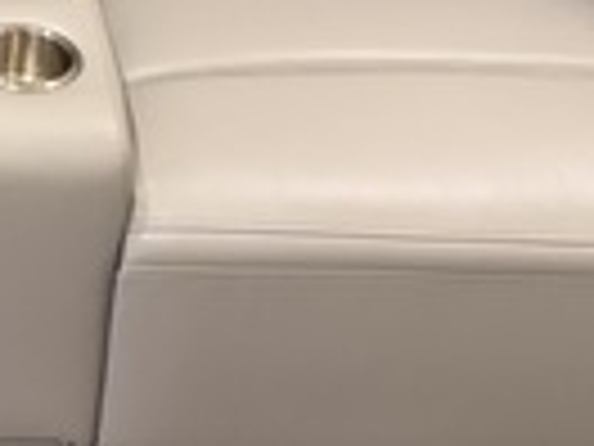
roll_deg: +0.3
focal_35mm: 83
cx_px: -106
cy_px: -70
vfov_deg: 17.1
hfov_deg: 21.9
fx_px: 1424
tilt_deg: -30.1
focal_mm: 6.76
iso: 160
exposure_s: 1/120
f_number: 1.78
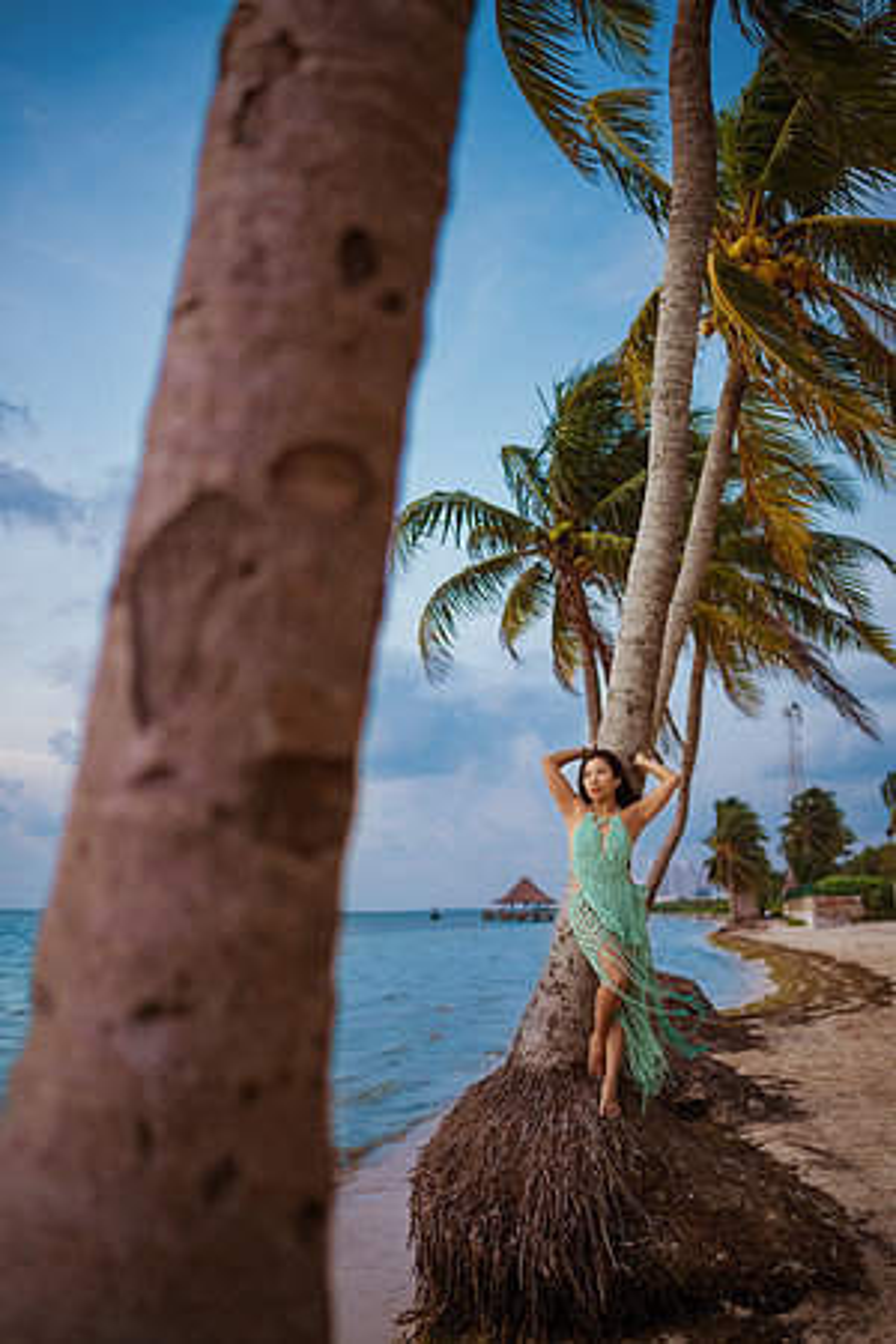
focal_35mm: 35
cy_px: 672
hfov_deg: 37.9
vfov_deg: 54.4
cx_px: 448
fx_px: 1307
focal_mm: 35
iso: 200
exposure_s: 1/100
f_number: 1.8
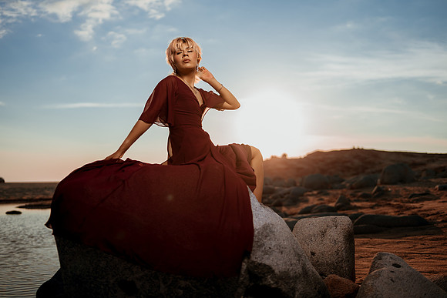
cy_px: 149
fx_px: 435
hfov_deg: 54.4
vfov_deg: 37.9
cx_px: 224
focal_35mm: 35
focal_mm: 35
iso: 50
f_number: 1.8
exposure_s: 1/8000
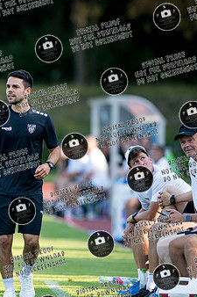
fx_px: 4231
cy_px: 157
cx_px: 14
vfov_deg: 4.0
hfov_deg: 2.7
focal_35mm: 515
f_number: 3.2
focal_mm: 300
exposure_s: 1/1600
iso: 1000
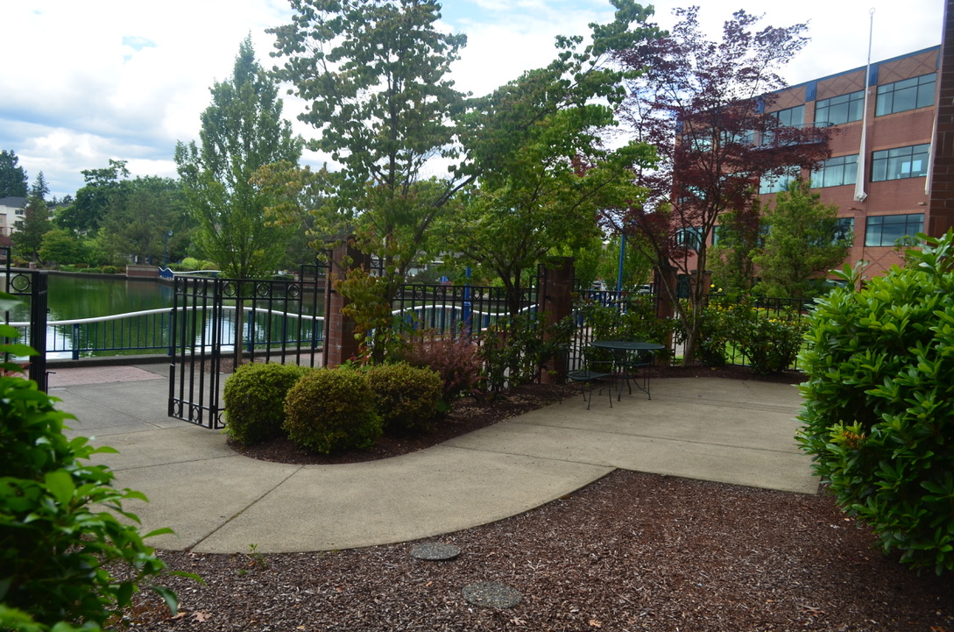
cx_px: 477
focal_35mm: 27
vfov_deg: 47.7
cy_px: 316
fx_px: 714
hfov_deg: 67.5
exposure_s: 1/250
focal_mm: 18
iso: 200
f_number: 8
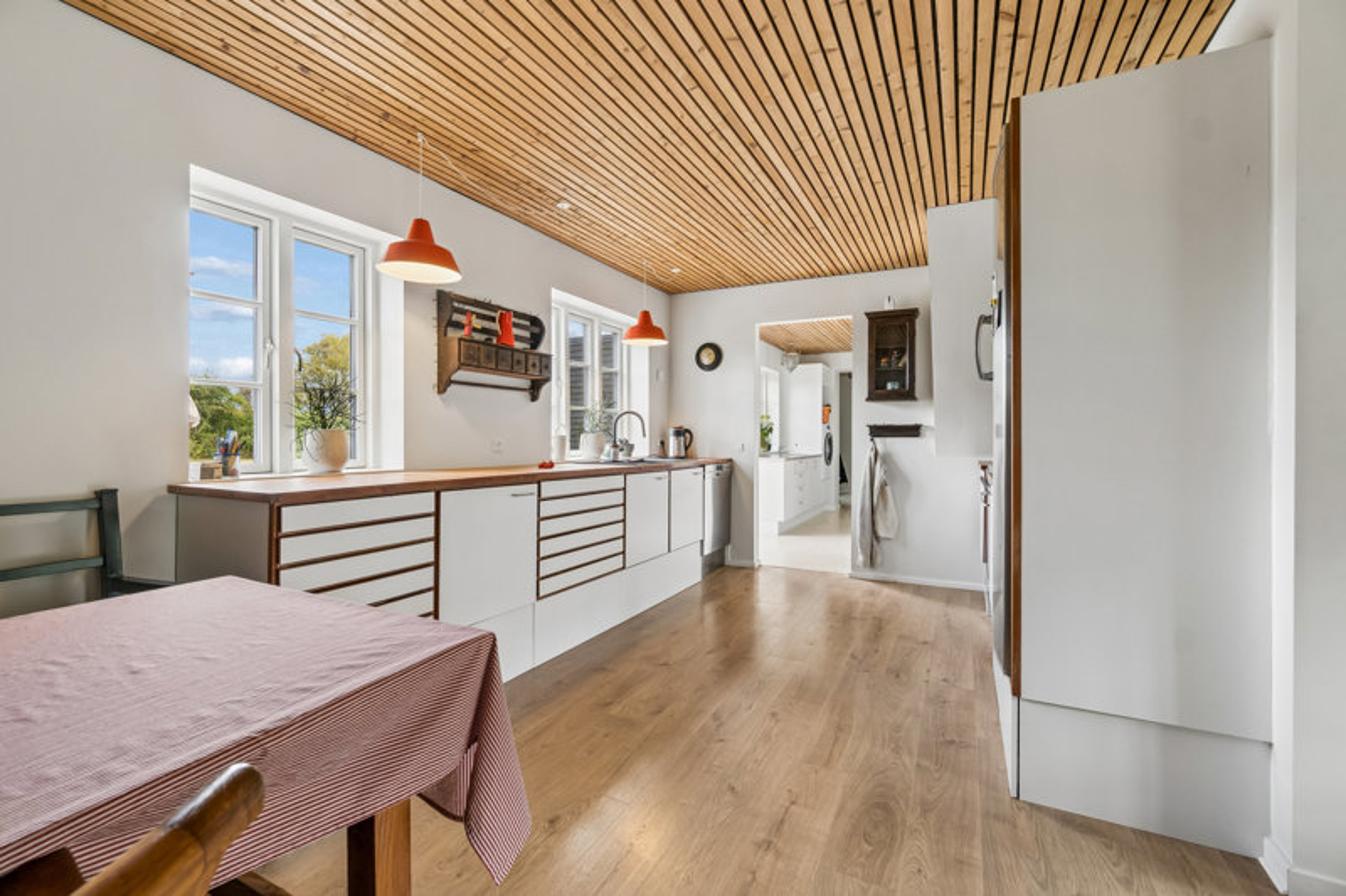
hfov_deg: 100.4
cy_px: 448
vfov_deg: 77.3
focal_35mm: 15
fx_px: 561
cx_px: 673
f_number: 8
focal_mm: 10
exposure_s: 1/25
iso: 200
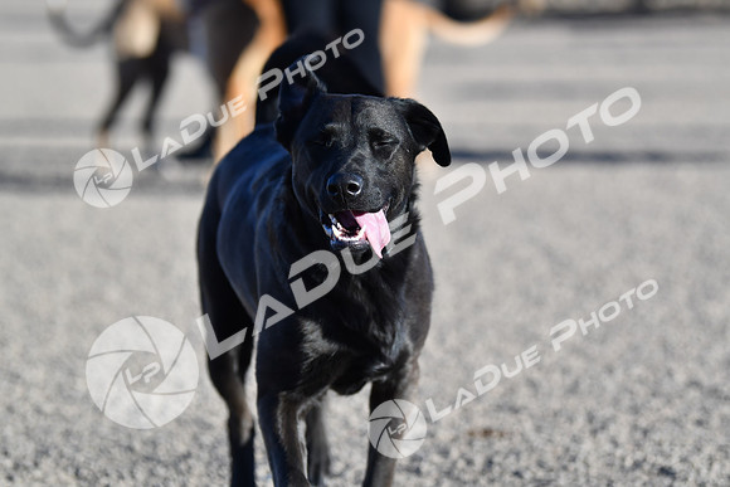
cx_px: 365
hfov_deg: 13.4
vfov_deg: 9.0
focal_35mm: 153
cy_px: 244
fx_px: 3103
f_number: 2.8
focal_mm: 102
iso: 280
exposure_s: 1/4000
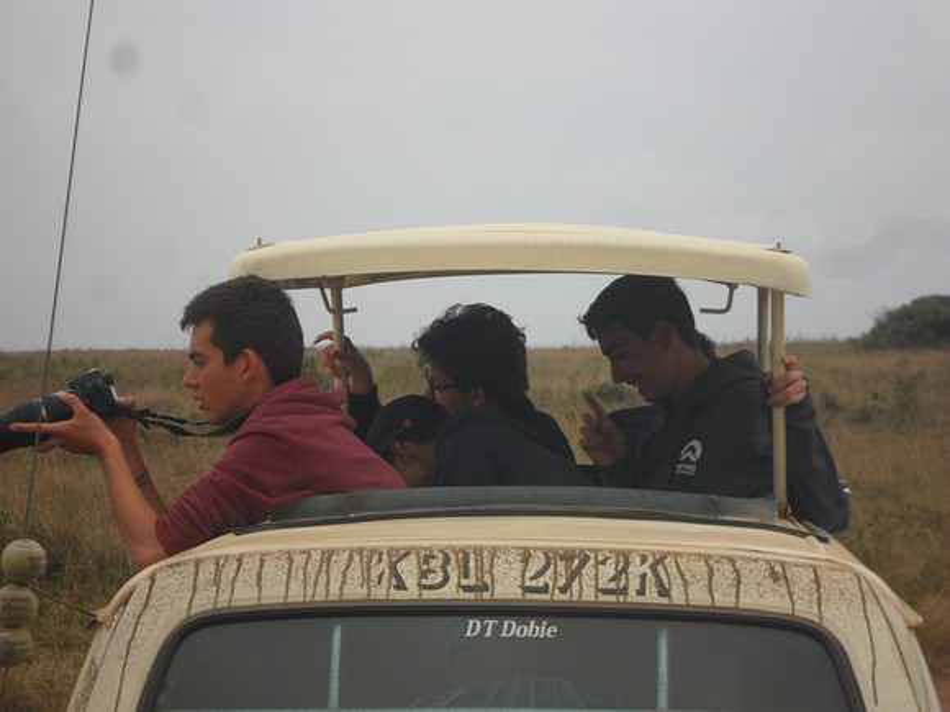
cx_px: 475
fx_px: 3705
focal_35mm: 135
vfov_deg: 11.0
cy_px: 356
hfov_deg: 14.6
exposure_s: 1/180
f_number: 5.9
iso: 80
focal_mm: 24.5
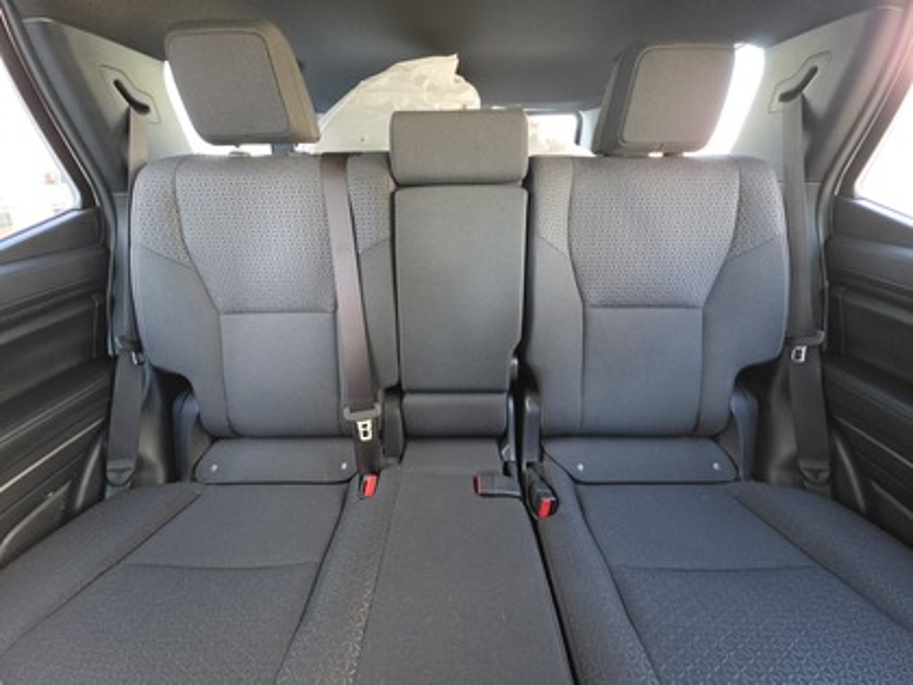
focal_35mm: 13
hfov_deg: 106.2
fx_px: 343
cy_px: 342
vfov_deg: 89.9
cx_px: 456
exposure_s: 1/60
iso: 1000
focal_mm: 2.2
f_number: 1.9
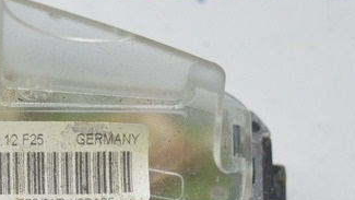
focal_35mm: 198
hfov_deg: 10.7
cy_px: 199
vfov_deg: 6.1
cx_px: -80
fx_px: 1864
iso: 400
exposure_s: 1/40
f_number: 4.8
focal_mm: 40
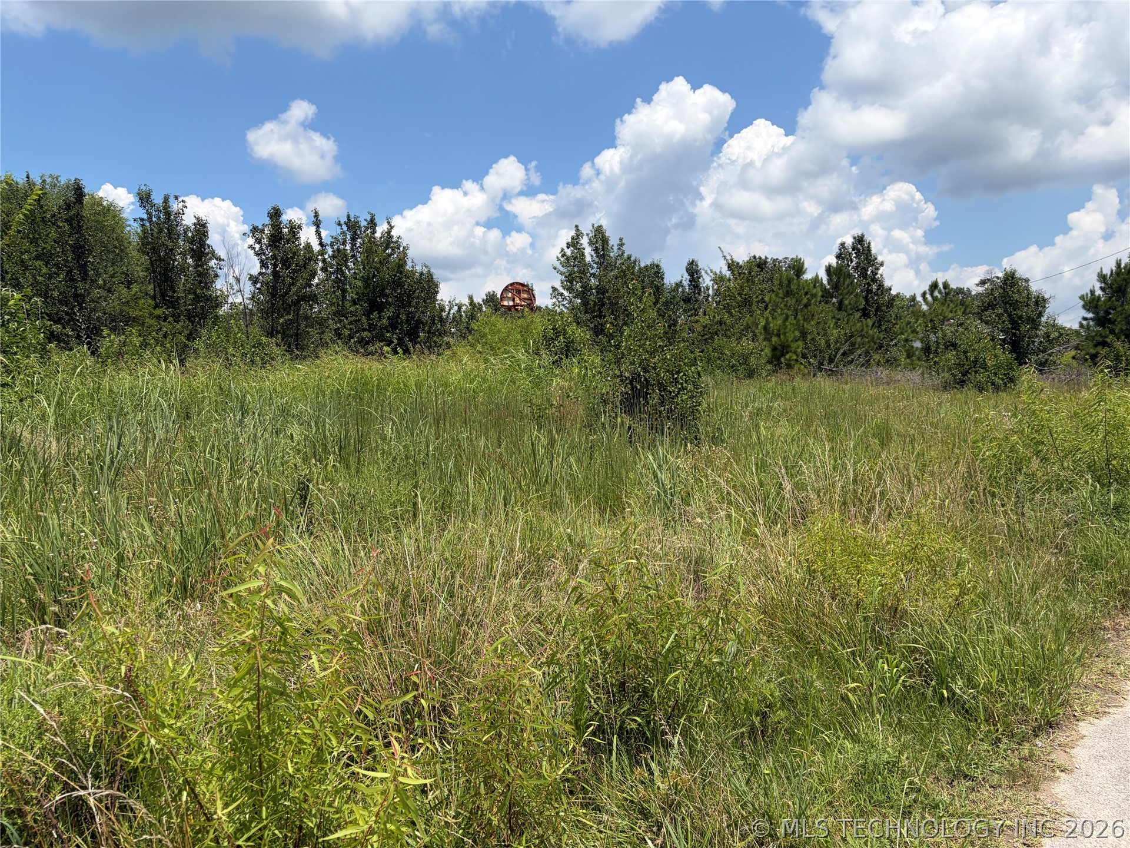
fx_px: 849
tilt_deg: -1.9
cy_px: 424
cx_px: 565
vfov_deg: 53.1
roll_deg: -1.0
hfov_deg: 67.3
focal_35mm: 26
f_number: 1.6
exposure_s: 1/5348
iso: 64
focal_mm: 5.96
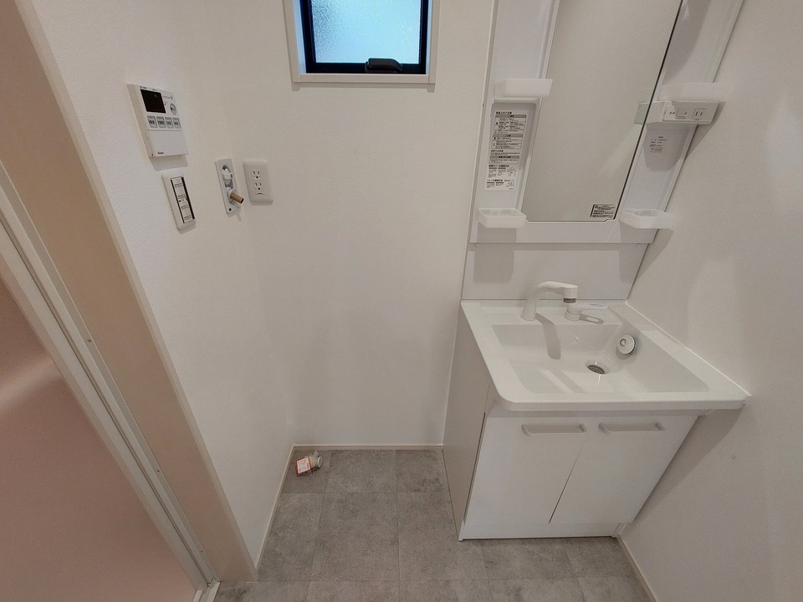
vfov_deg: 89.9
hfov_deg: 106.2
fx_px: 302
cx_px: 402
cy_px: 301
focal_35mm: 13
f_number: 2.2
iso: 125
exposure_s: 1/60
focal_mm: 1.74
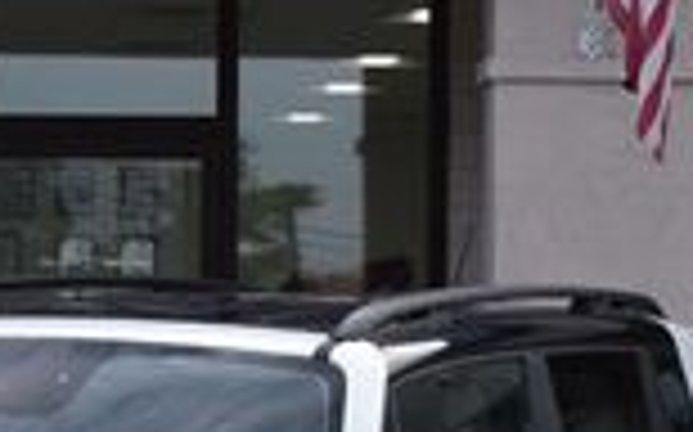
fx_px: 3720
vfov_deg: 6.6
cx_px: -27
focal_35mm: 197
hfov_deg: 10.5
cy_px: 446
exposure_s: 1/250
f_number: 10
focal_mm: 31
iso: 400
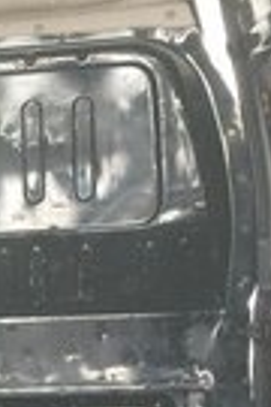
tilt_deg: -9.5
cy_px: 386
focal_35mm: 111
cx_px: -229
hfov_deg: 11.4
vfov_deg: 18.1
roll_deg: +3.3
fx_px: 1253
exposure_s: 1/33
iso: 100
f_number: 2.2
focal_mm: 4.15
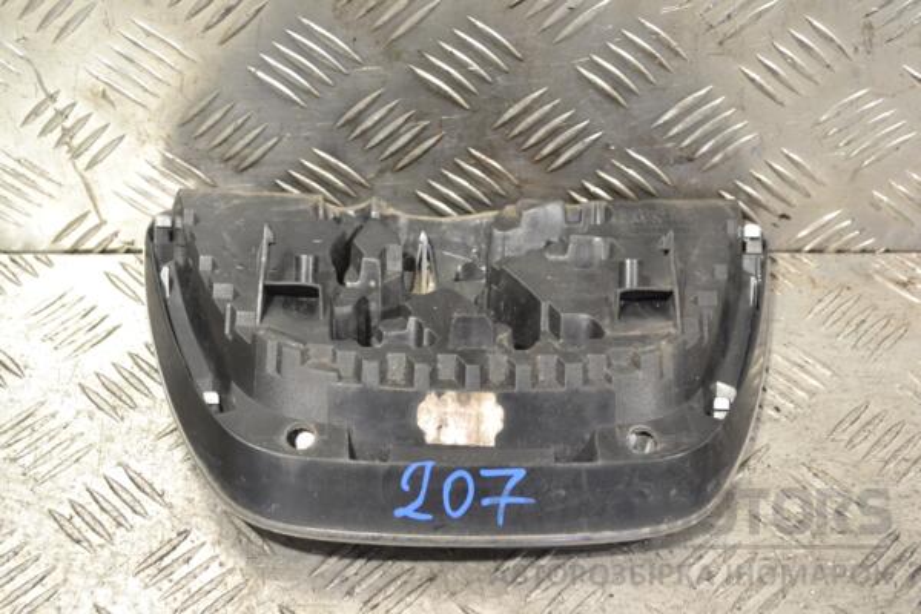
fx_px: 1535
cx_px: 460
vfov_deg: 22.6
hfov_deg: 33.4
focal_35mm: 60
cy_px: 307
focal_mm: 40
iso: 3200
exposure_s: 1/200
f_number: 7.1
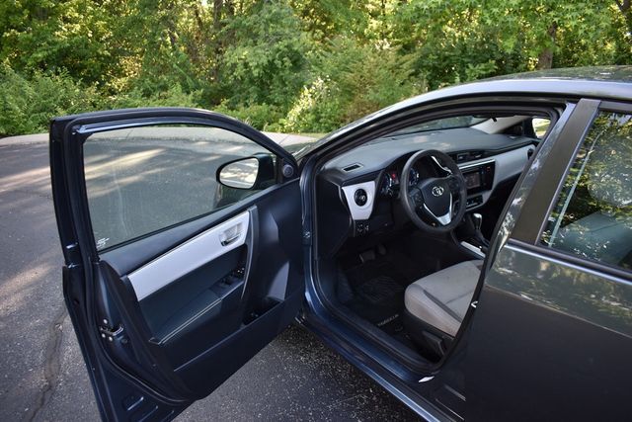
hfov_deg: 67.4
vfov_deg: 48.0
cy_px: 211
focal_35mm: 27
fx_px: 474
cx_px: 316
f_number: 3.5
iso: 560
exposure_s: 1/250
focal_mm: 18
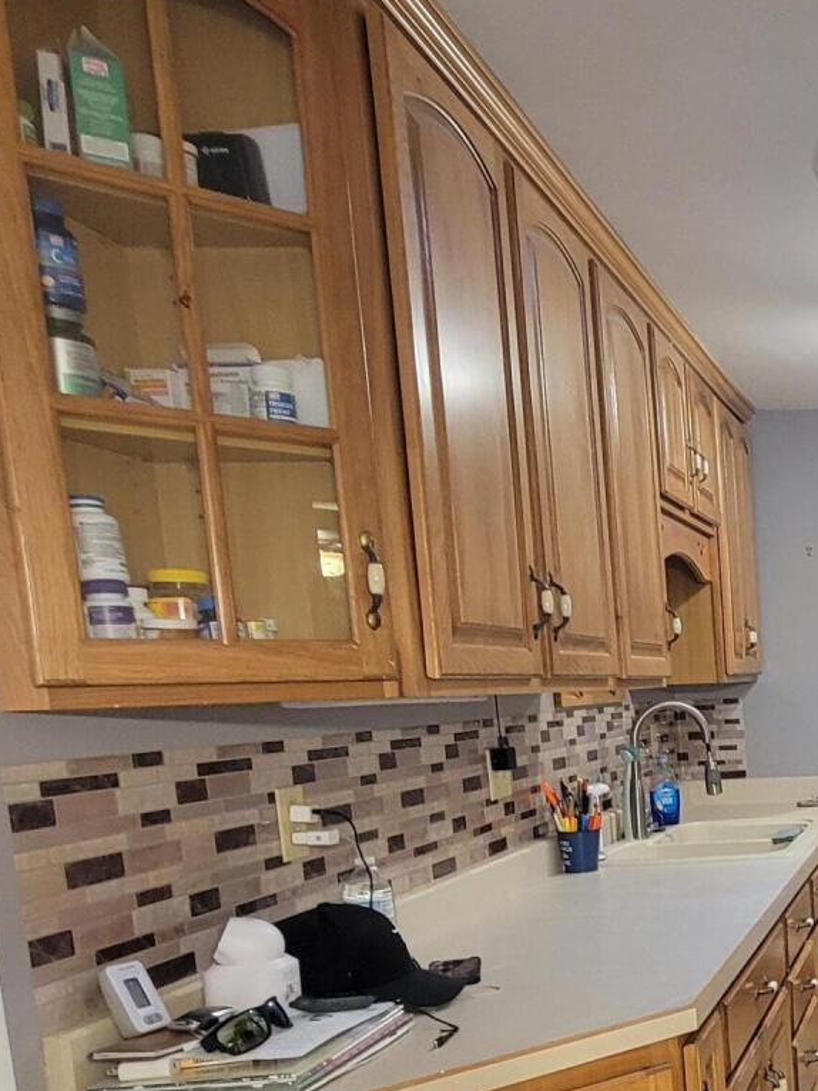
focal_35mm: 34
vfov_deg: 51.6
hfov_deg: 32.2
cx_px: 1050
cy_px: 821
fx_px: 1071
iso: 320
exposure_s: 1/33.9
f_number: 2.2
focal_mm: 2.2
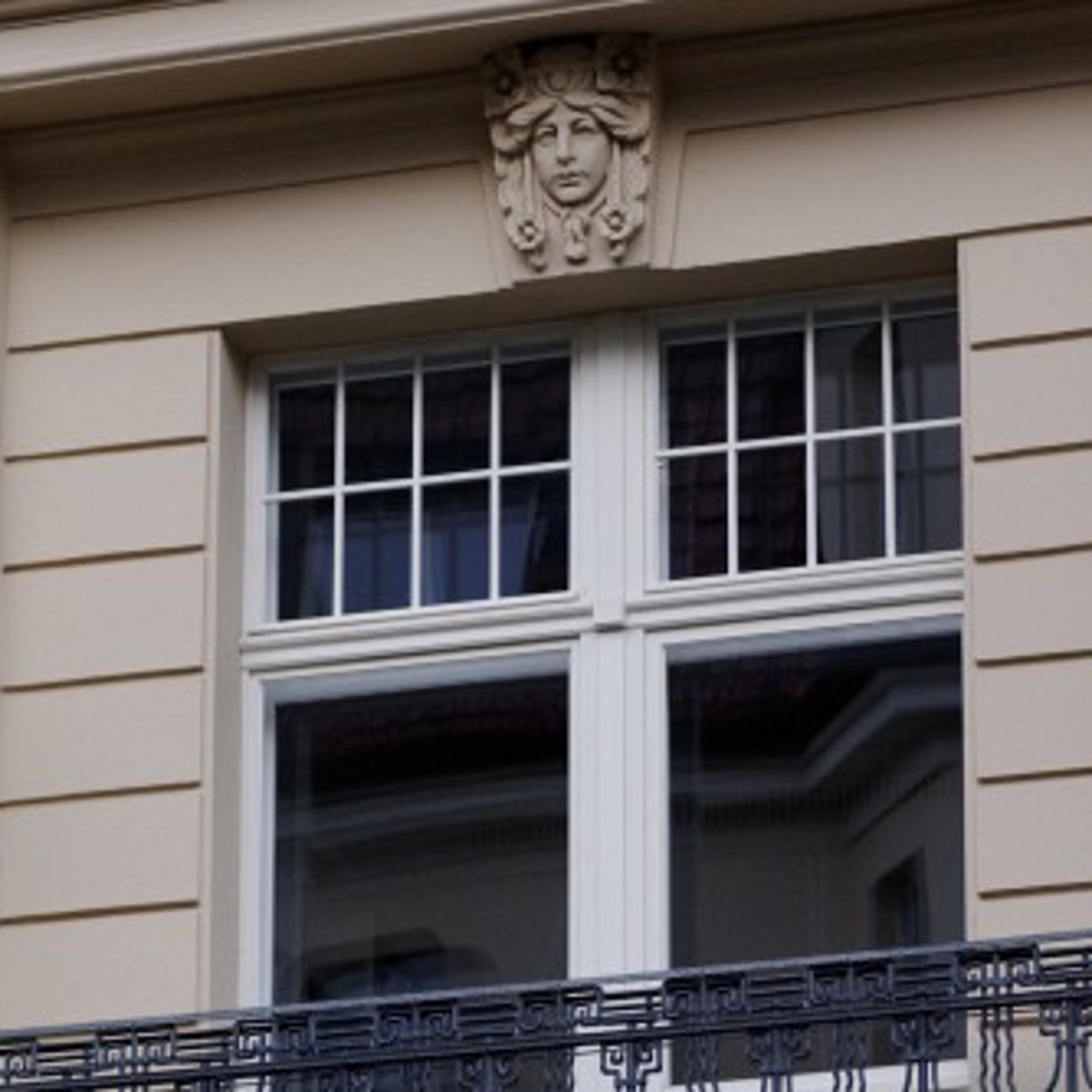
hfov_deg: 6.7
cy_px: 630
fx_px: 9279
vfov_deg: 6.7
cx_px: -321
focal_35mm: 260
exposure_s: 1/500
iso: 400
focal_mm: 68
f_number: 4.2
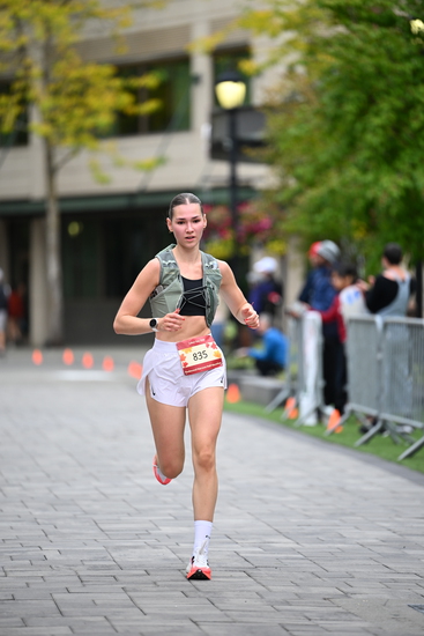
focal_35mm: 200
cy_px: 318
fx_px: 3531
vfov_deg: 10.3
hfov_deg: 6.9
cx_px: 212
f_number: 2.8
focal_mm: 200
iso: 640
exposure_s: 1/2000
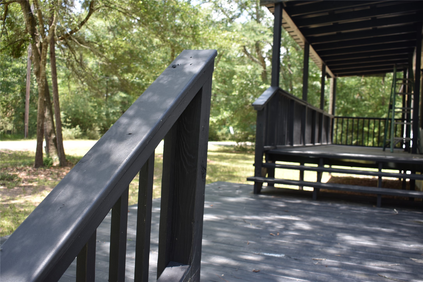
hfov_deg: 57.2
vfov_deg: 40.0
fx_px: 388
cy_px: 141
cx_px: 212
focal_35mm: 33
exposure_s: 1/100
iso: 100
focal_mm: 22
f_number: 5
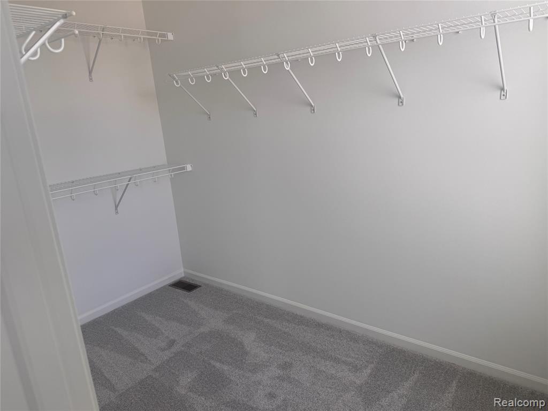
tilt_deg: -13.3
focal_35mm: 24
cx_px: 274
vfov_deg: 56.8
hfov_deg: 71.6
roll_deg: +4.6
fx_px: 380
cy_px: 206
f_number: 1.78
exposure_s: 1/331
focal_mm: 6.76
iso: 80
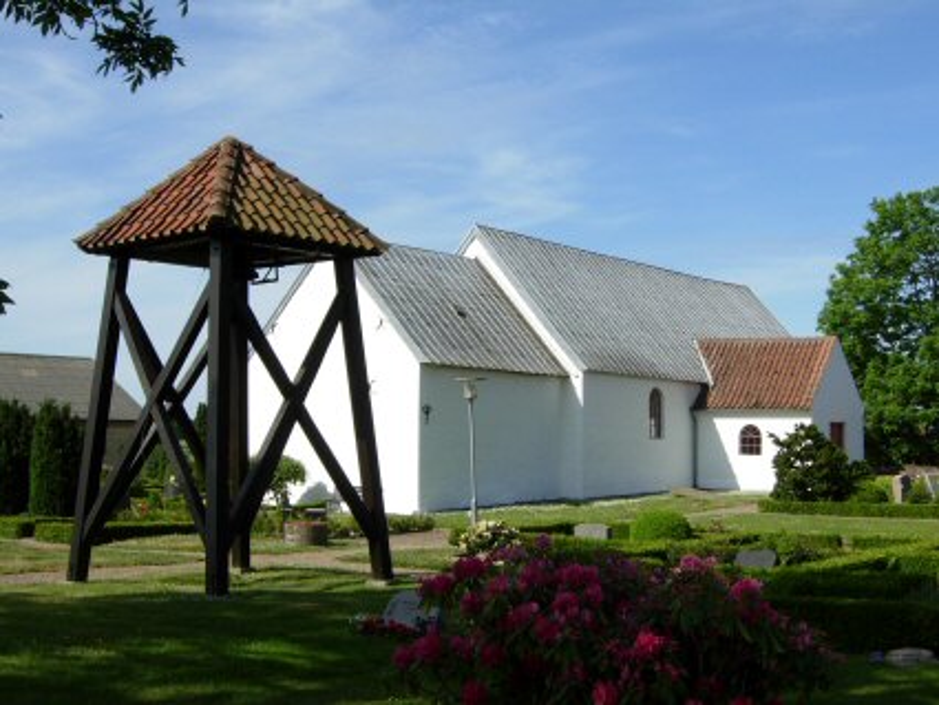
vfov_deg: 39.7
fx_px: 977
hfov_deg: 51.3
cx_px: 470
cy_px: 352
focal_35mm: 36
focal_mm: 7.5
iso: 50
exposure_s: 1/384
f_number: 6.1
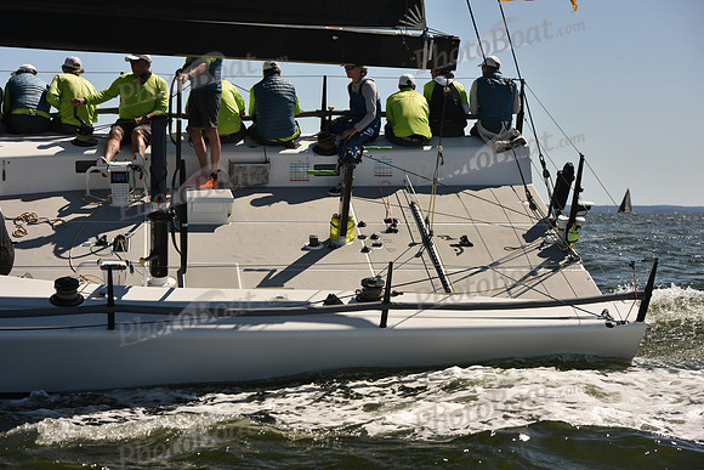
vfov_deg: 19.5
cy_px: 235
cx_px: 352
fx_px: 1369
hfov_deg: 28.8
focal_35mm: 70
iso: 250
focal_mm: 70
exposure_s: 1/800
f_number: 6.3
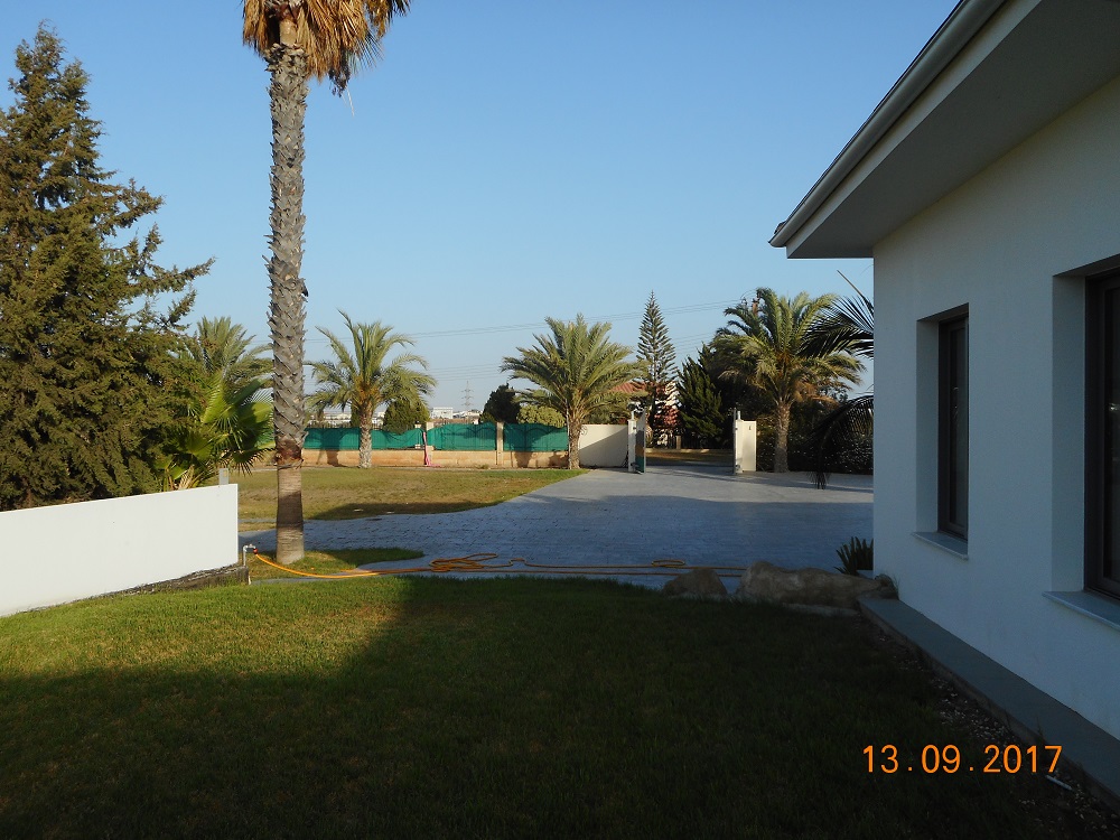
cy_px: 420
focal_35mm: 29
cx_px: 560
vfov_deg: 48.2
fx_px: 938
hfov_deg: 61.7
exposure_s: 1/640
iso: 80
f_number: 4
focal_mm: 5.2
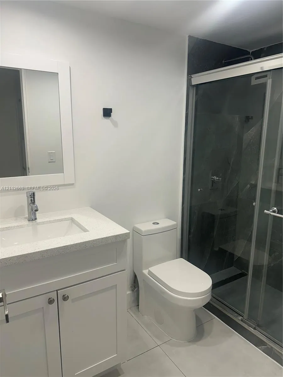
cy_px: 188
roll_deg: -0.6
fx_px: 262
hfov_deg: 56.8
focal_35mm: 24
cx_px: 142
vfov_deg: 71.6
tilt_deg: -10.7
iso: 64
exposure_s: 1/134
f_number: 1.78
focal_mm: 6.86
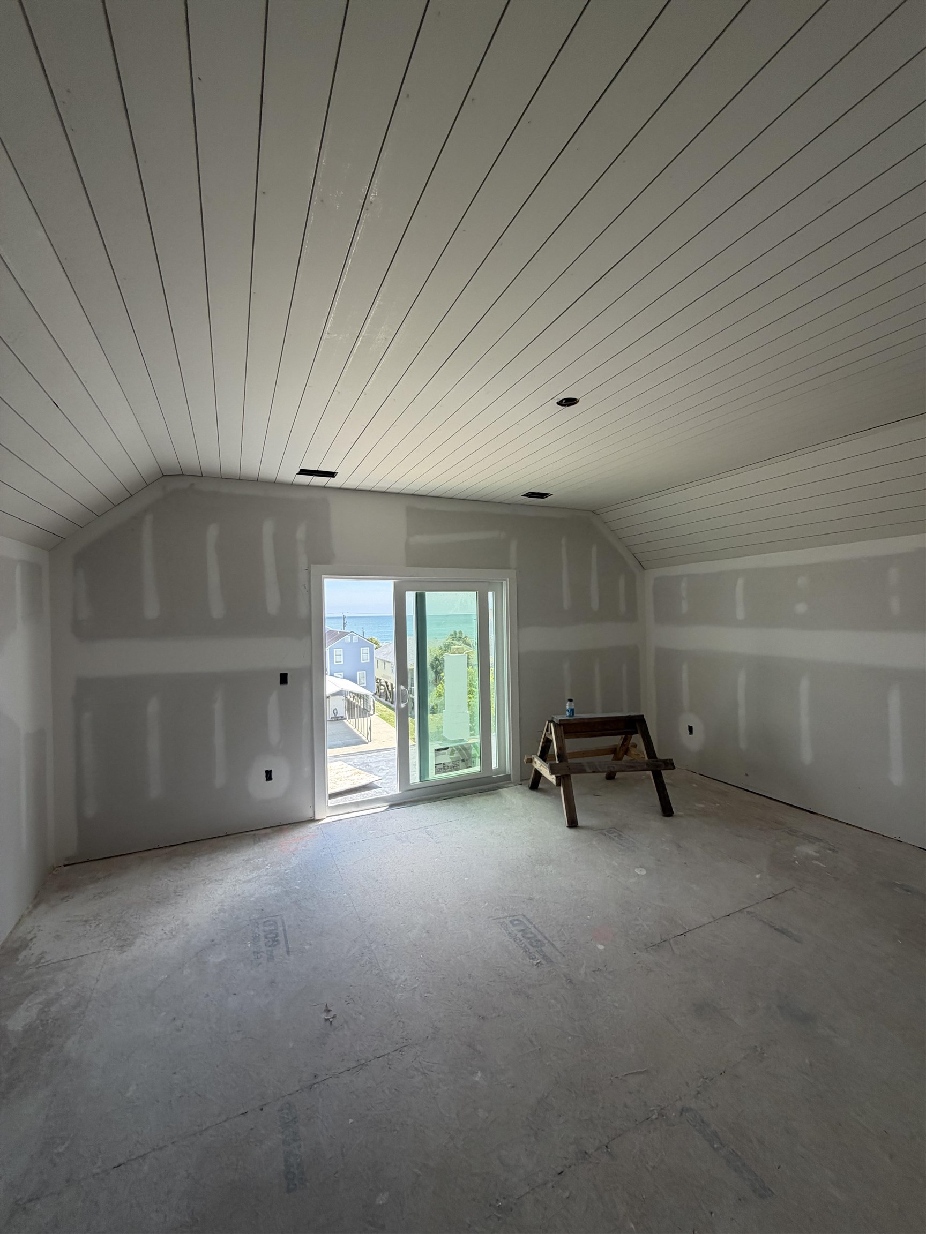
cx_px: 463
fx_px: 499
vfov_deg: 102.1
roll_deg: +0.9
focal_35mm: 14
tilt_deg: +0.8
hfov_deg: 85.7
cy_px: 617
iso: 50
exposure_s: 1/180
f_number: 2.2
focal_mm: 2.22
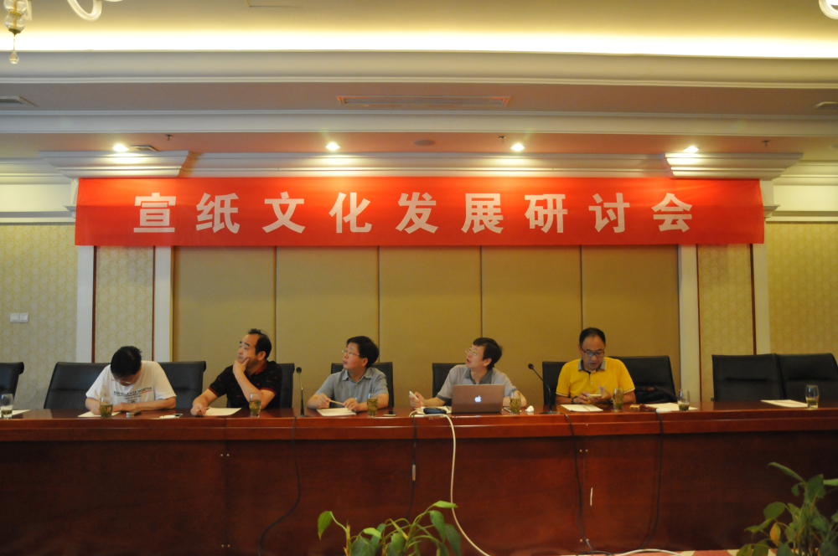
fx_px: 558
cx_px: 419
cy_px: 278
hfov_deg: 73.8
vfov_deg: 53.0
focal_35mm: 24
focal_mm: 16
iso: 1600
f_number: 3.5
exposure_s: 1/40
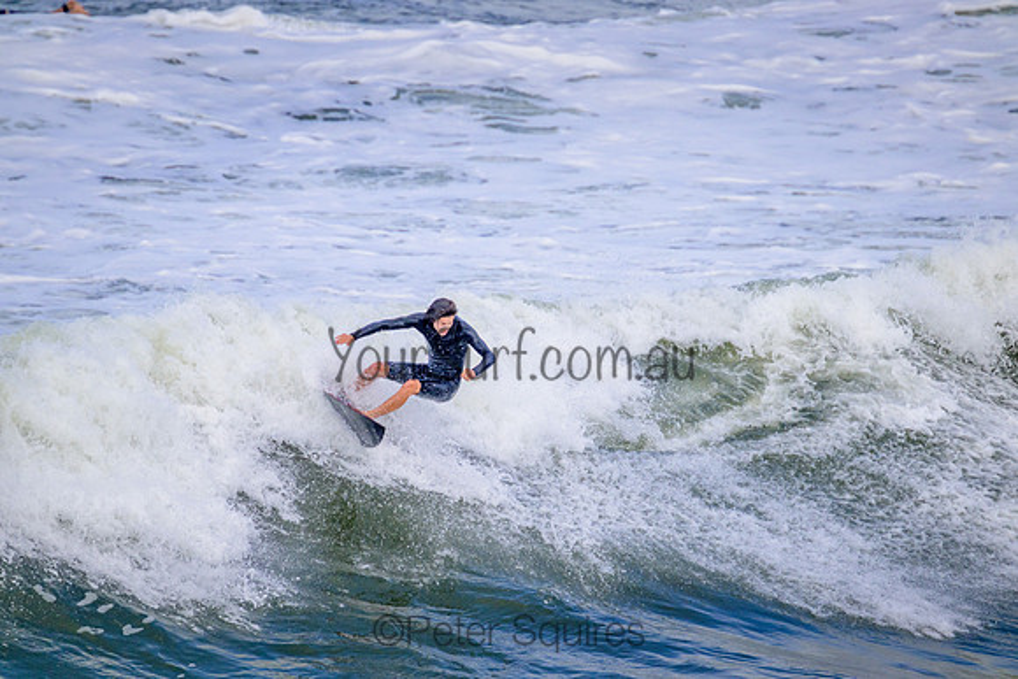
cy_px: 340
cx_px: 509
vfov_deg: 1.7
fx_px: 22626
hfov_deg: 2.6
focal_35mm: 800
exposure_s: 1/2000
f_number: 11
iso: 900
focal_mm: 800
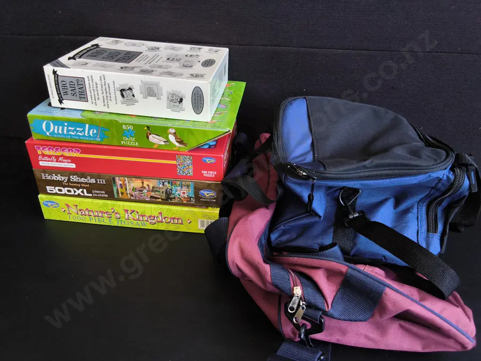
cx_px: 240
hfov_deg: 65.3
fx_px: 375
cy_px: 180
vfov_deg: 51.4
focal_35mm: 27
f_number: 2
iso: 160
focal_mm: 2.87
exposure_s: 1/100
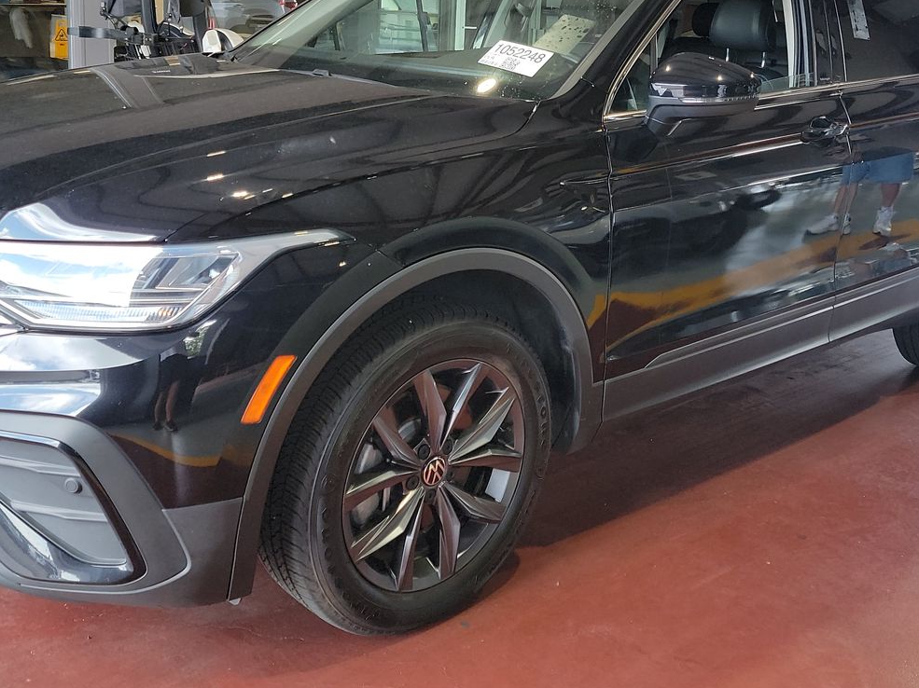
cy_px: 184
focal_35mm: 39
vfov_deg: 36.1
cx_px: 522
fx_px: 1035
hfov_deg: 47.8
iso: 123
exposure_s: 1/59
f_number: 1.8
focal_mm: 6.7
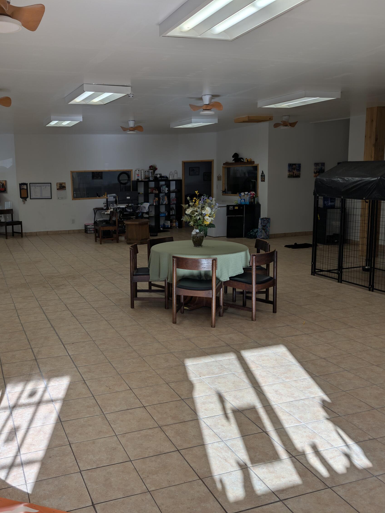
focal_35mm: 32
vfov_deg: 56.8
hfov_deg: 43.8
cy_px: 256
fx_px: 474
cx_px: 141
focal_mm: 6.9
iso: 21
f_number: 1.68
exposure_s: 1/323
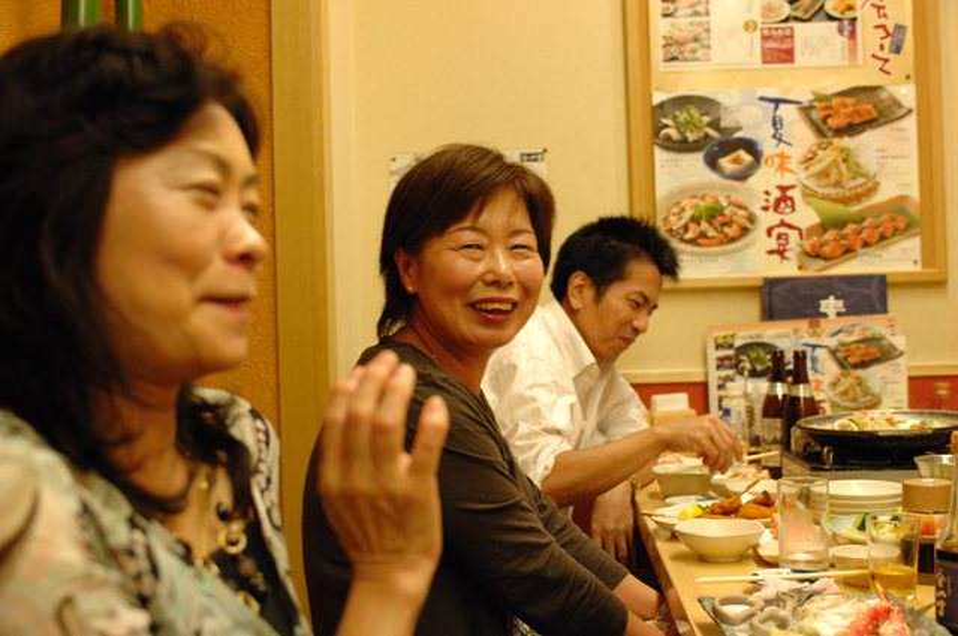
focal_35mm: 42
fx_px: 1116
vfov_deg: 31.8
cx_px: 479
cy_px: 318
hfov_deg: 46.5
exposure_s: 1/45
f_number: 2.8
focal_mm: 28
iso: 640
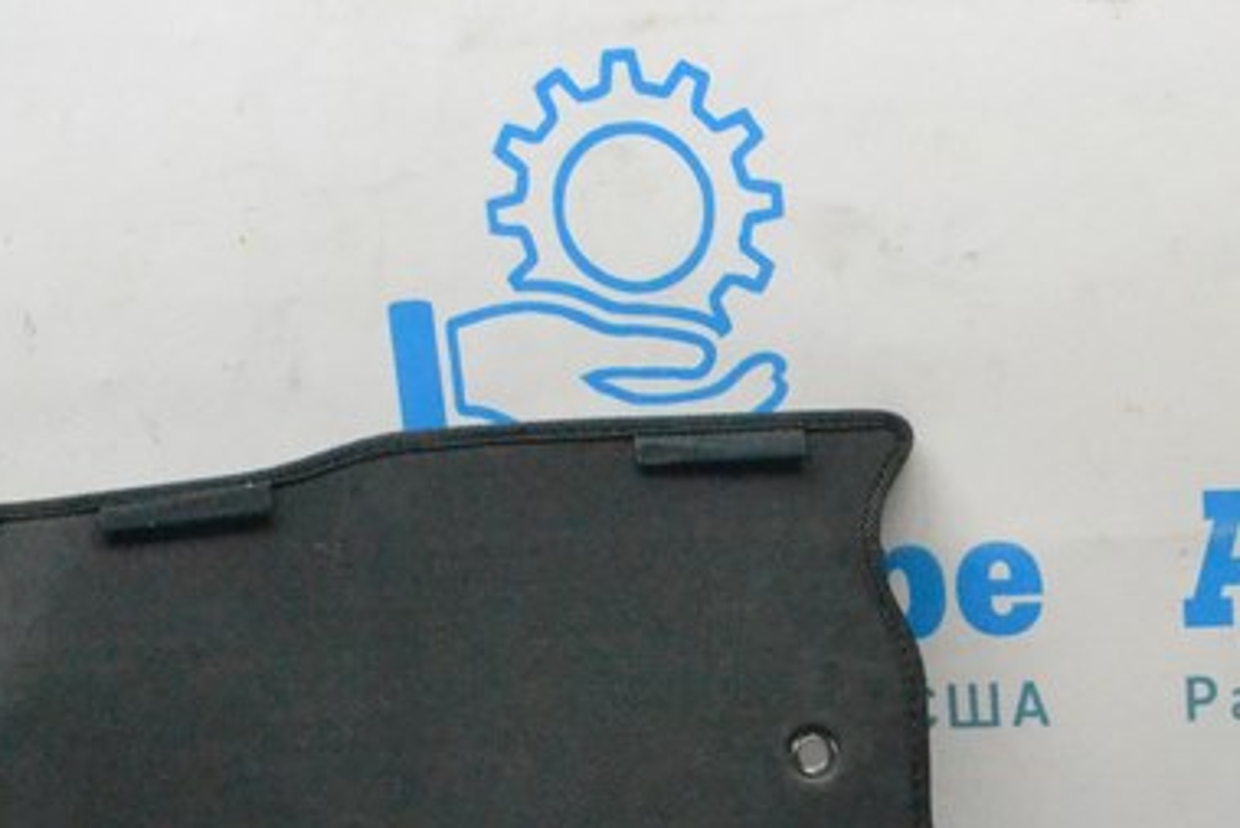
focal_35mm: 73
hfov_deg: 26.8
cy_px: 1111
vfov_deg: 17.4
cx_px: 1112
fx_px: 2515
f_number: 9
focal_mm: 18
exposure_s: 1/160
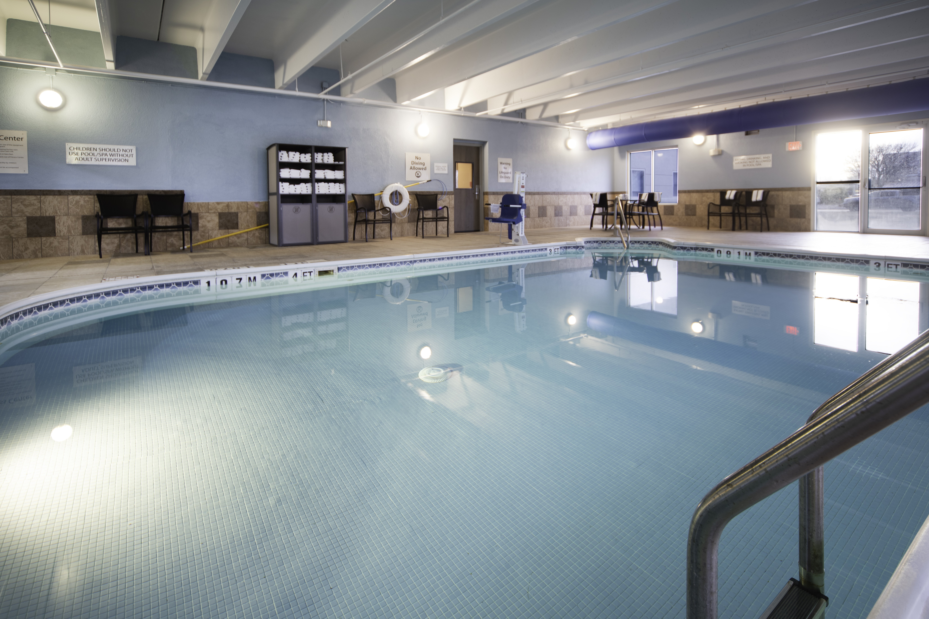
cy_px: 310
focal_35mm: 16
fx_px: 413
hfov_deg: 96.7
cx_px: 464
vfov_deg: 73.7
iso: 100
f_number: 5
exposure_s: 1/8
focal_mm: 16
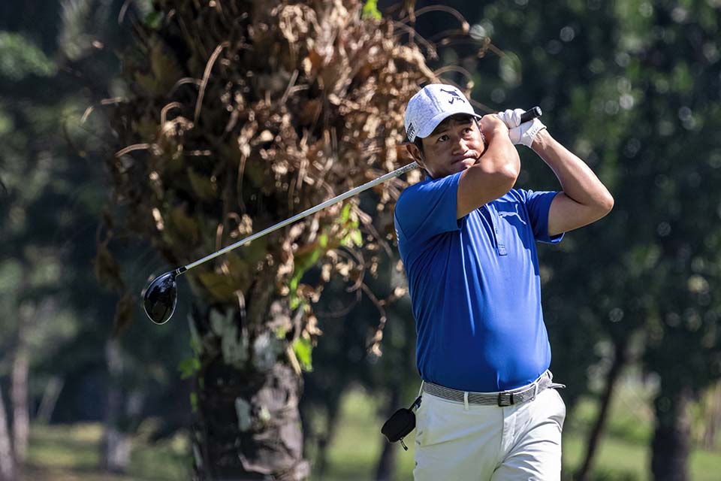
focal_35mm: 400
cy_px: 240
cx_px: 360
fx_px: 8010
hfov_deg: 5.2
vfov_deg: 3.4
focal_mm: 400
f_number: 8
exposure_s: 1/1600
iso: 1600
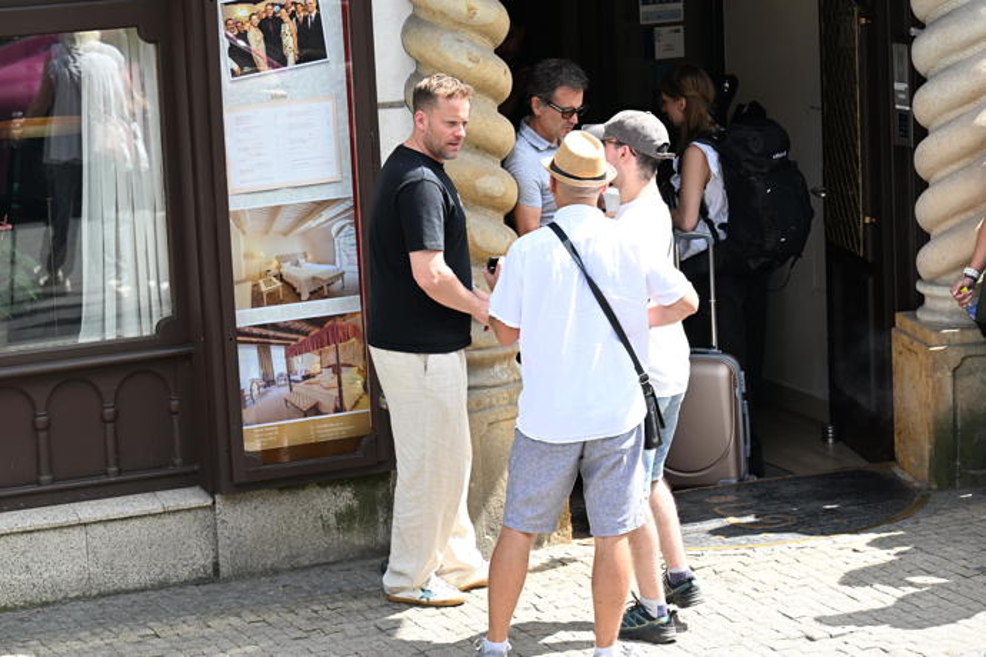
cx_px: 493
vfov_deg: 11.4
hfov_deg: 17.1
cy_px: 328
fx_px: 3286
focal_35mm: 120
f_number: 5.6
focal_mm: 120
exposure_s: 1/320
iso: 250
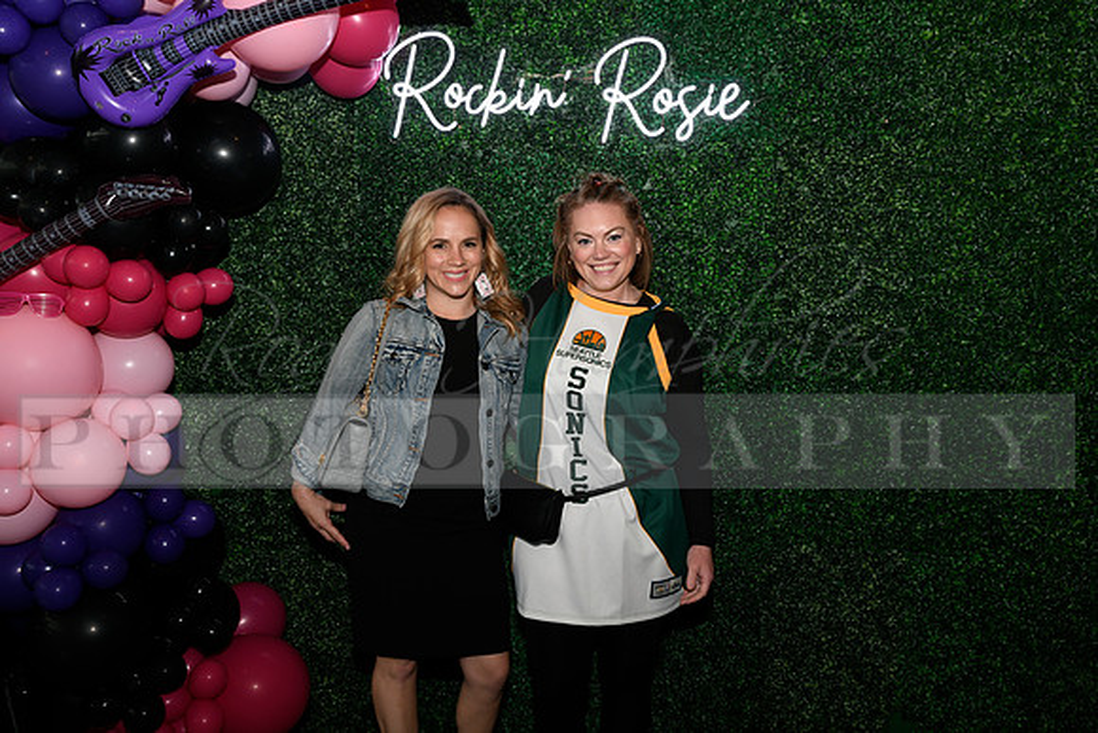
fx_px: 976
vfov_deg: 41.1
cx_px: 549
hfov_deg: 58.7
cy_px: 366
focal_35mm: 32
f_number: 6.3
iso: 500
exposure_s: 1/60
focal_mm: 32
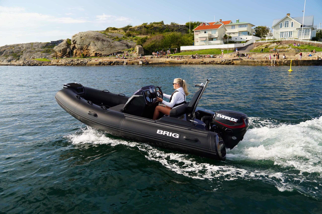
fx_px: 259
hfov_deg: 63.7
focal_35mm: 29
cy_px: 107
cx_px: 161
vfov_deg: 45.0
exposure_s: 1/800
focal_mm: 29
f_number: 3.2
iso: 200
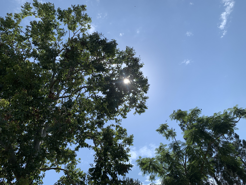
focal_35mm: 26
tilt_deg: +48.2
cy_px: 92
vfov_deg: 53.1
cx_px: 123
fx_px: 185
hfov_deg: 67.3
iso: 25
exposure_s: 1/3937
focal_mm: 4.25
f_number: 1.8
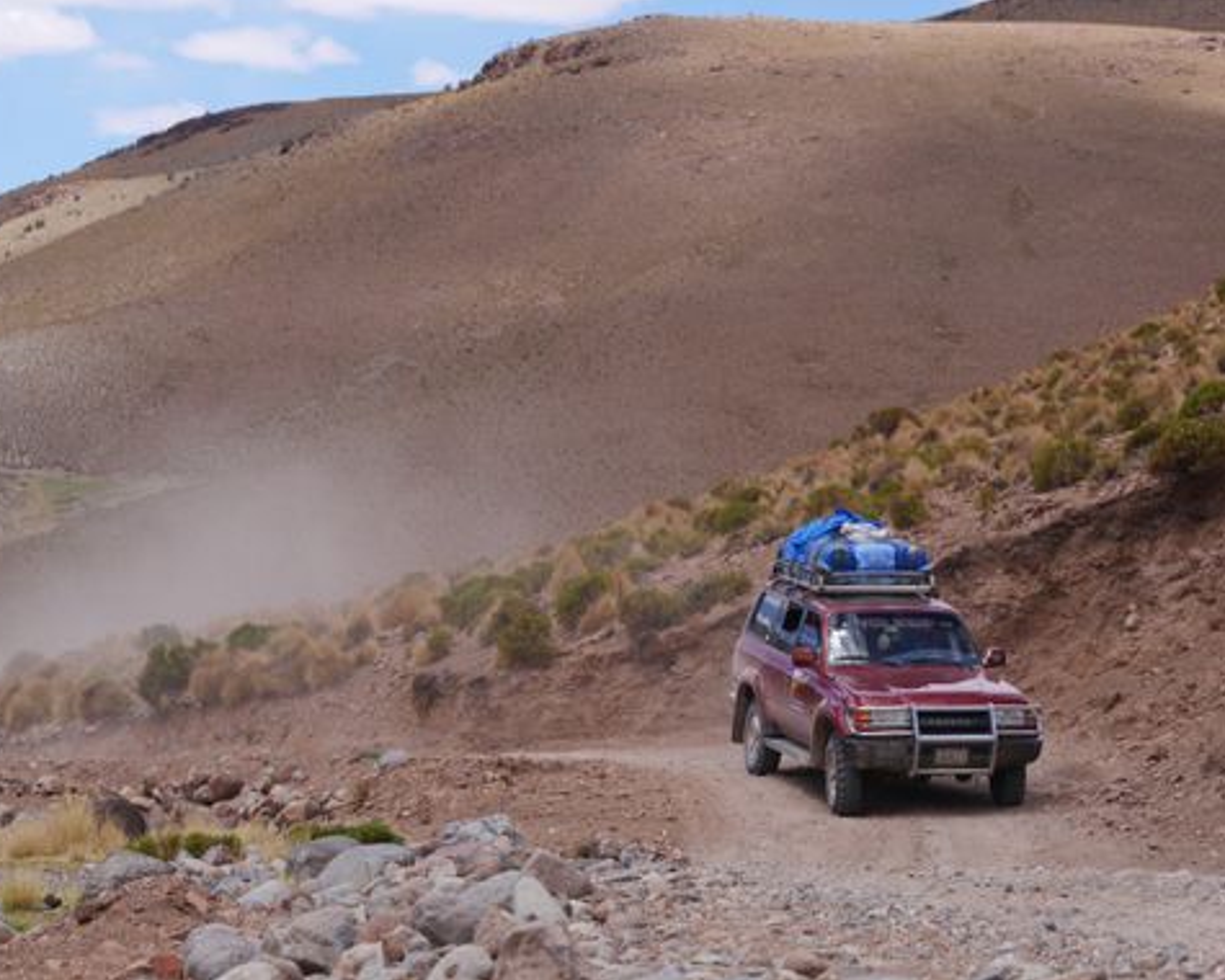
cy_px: 490
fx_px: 5801
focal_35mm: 160
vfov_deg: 9.7
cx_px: 622
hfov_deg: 12.1
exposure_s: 1/500
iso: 200
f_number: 7.1
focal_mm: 76
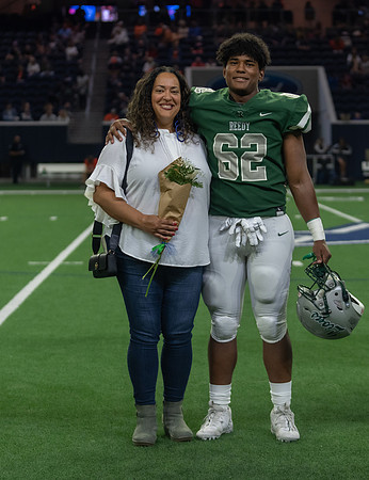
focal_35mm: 118
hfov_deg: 12.7
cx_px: 218
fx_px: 1653
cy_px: 214
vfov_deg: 16.5
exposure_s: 1/320
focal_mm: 70
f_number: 2.8
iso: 1000
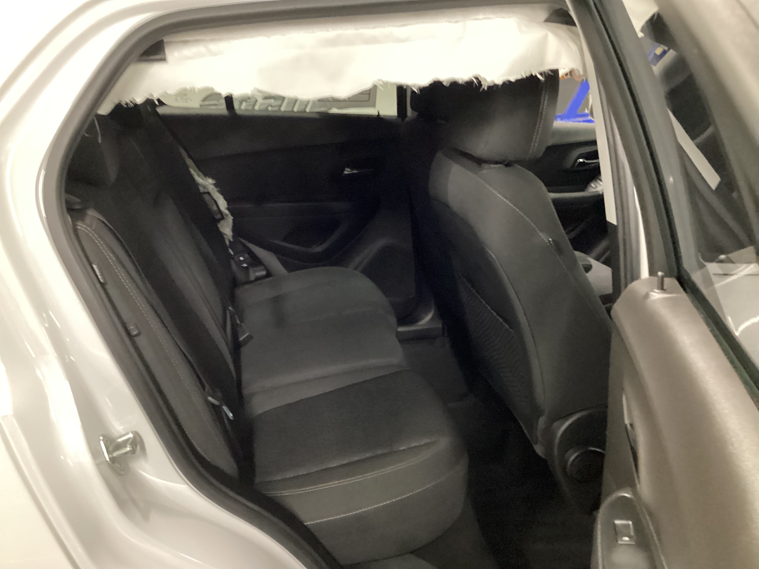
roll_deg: +0.4
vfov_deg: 45.4
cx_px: 380
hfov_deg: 58.4
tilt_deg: -22.6
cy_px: 284
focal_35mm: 31
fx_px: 680
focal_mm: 3.3
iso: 800
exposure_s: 1/15
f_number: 2.4
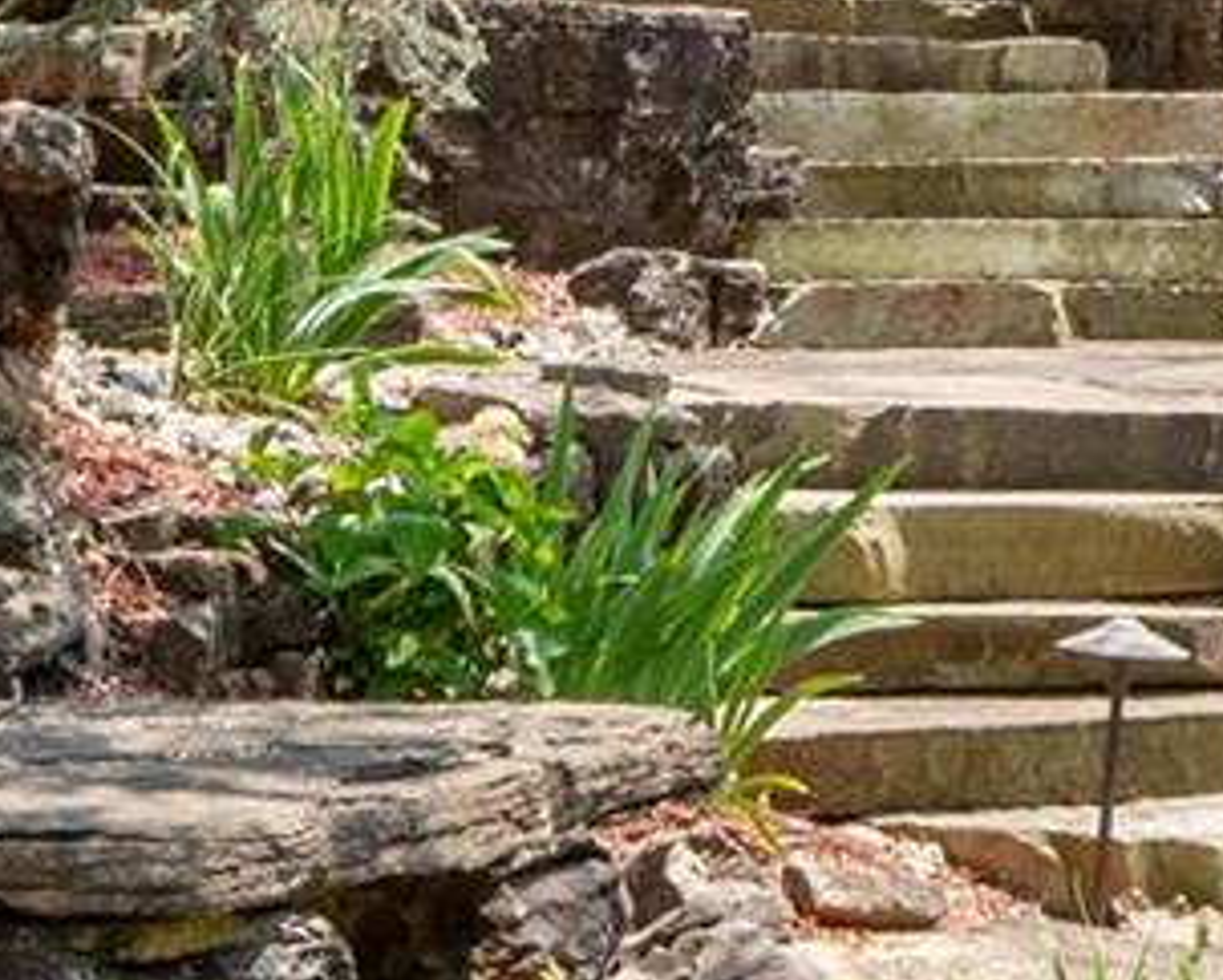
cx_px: 818
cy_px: 356
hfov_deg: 12.9
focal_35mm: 149
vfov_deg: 10.4
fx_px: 5397
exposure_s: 1/200
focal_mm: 15
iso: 400
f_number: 9
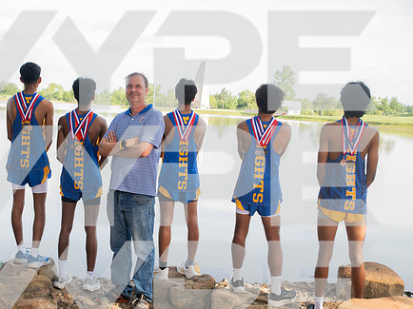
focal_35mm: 45
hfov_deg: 41.6
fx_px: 537
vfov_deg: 32.1
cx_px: 138
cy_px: 176
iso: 250
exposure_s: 1/320
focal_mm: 35
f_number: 4.5
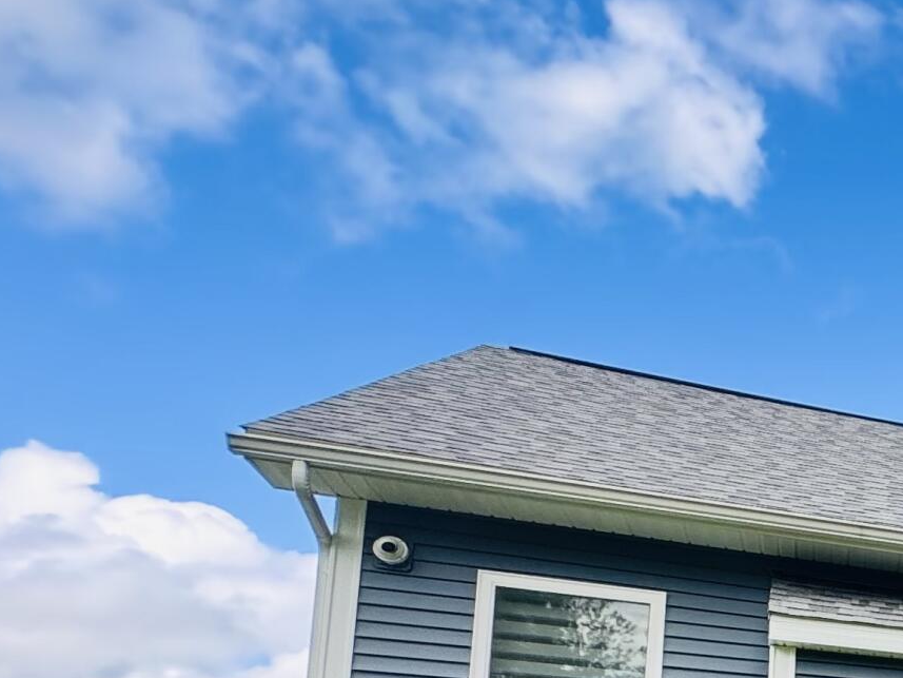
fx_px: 1278
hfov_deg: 23.8
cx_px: 1542
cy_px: 845
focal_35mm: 49
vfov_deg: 26.0
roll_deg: +1.3
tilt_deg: +6.3
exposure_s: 1/325
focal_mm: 2.22
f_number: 2.2
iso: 40
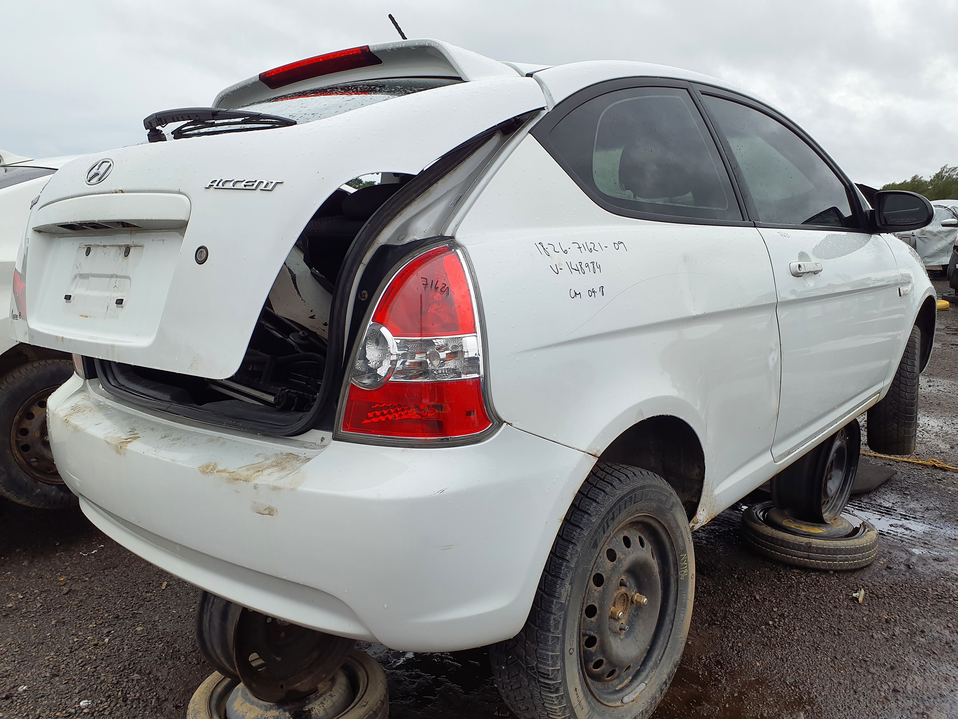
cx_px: 479
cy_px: 360
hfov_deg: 65.3
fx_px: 747
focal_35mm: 27
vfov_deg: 51.4
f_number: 1.9
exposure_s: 1/780
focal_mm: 3.58
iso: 40
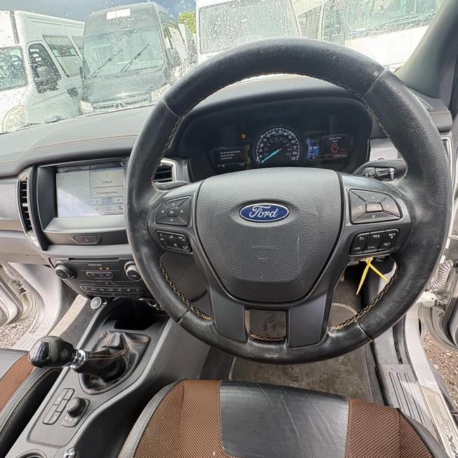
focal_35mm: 17
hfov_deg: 83.9
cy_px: 235
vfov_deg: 83.9
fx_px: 254
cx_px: 237
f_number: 2.2
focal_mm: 2.22
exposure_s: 1/139
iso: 125
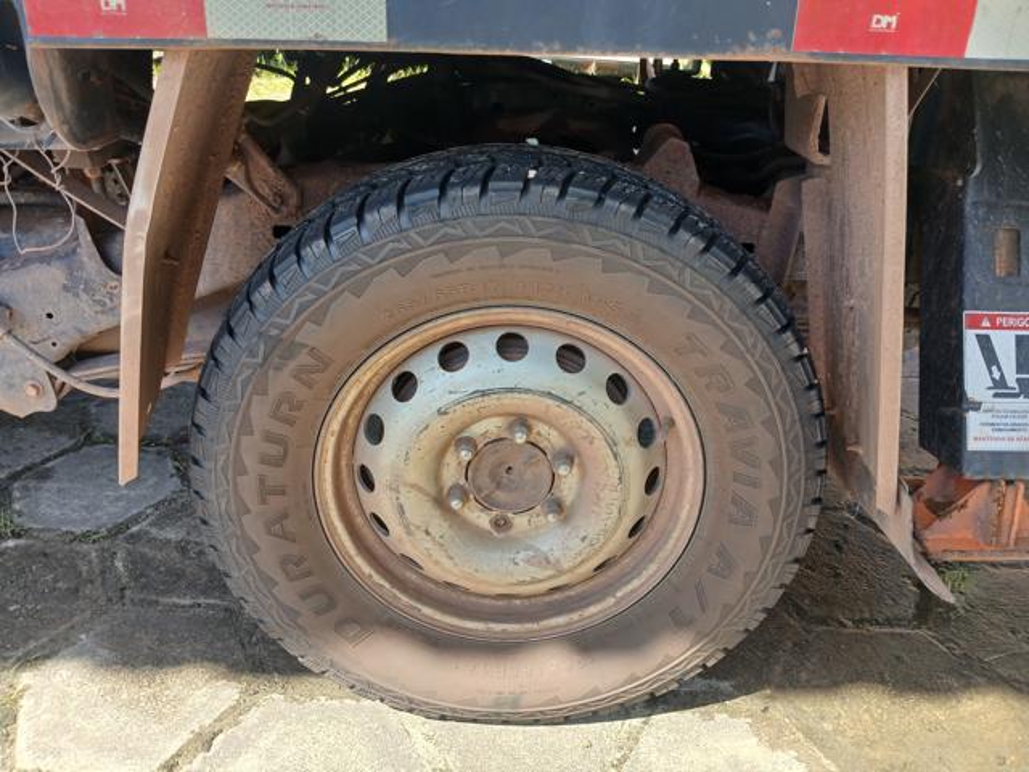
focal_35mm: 26
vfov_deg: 53.1
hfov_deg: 67.3
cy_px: 386
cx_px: 514
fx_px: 773
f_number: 1.8
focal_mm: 3.98
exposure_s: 1/120
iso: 40
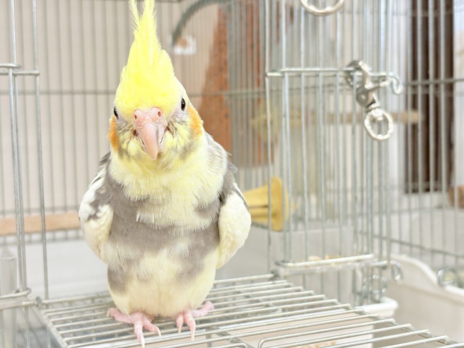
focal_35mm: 52
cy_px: 174
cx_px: 232
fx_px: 697
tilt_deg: -4.5
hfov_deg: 36.8
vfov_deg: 28.0
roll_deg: +1.5
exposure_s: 1/50
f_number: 1.6
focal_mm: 5.96
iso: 80
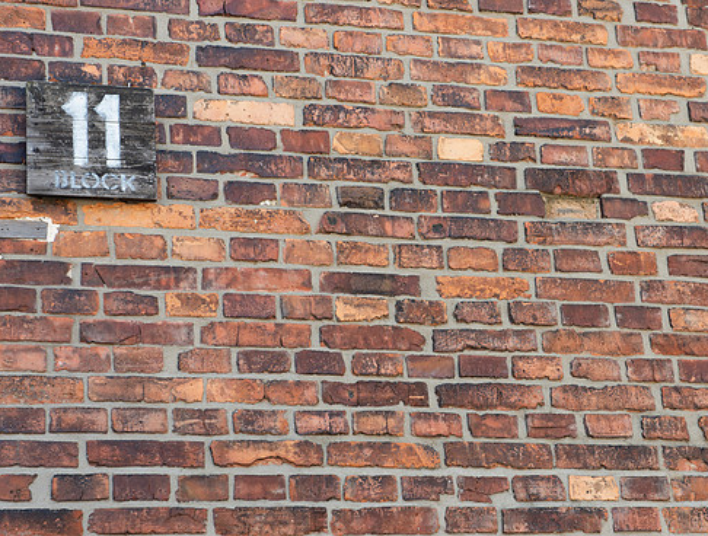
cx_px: 395
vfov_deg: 16.3
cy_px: 297
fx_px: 1868
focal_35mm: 91
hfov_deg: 21.5
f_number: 5.6
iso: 200
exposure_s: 1/100
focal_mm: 70
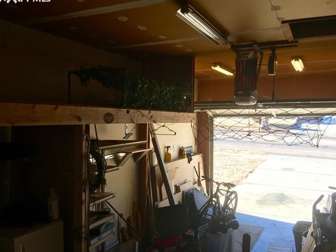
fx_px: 320
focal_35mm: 33
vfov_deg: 42.9
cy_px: 124
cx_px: 166
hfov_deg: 55.4
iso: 32
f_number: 2.2
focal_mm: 4.15
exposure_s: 1/120
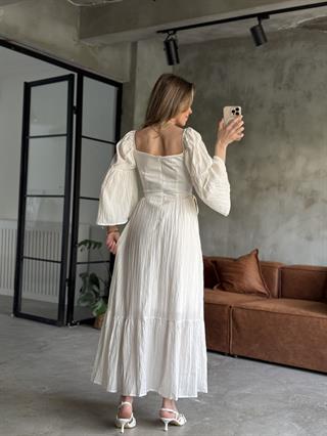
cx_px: 164
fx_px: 604
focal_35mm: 48
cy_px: 218
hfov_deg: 30.3
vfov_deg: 39.6
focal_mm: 6.76
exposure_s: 1/67
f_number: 1.78
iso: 100
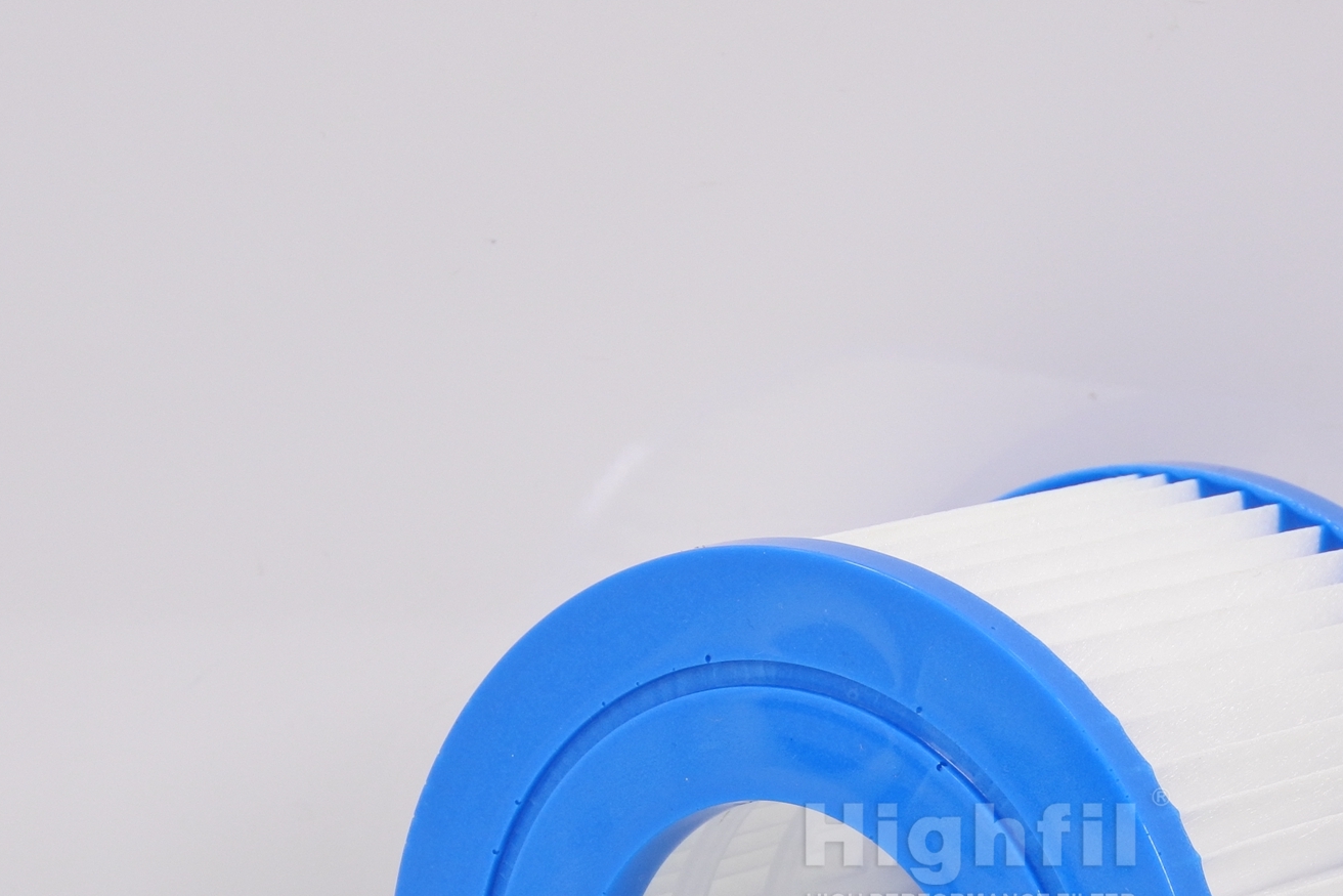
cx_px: 982
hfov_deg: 10.7
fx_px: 7126
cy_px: 857
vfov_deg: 7.2
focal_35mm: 191
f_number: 5.6
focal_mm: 33.6
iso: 280
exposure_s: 1/125
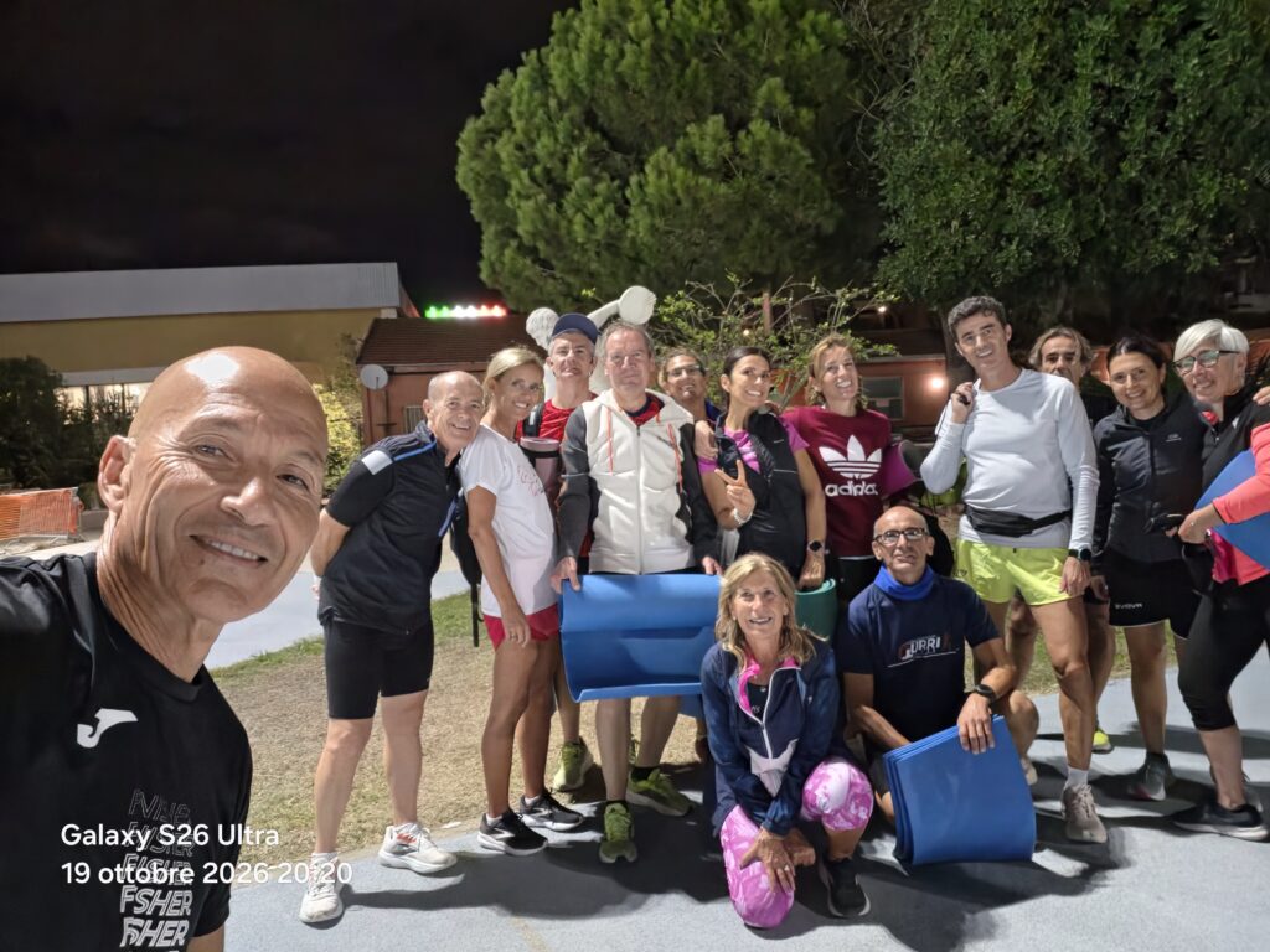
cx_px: 635
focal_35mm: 23
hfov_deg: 73.9
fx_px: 844
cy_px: 476
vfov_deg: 58.9
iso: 1000
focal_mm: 3.3
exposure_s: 1/20
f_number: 2.2
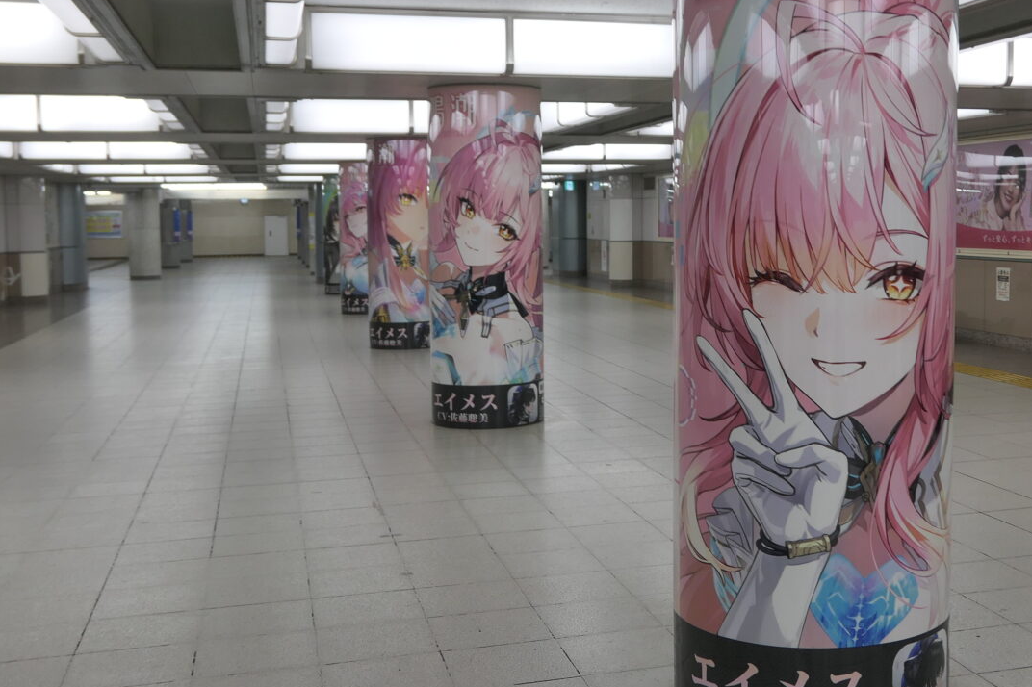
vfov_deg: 31.1
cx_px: 676
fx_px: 1232
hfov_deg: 44.9
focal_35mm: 43
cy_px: 309
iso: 125
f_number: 2.8
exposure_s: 1/250
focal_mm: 8.8
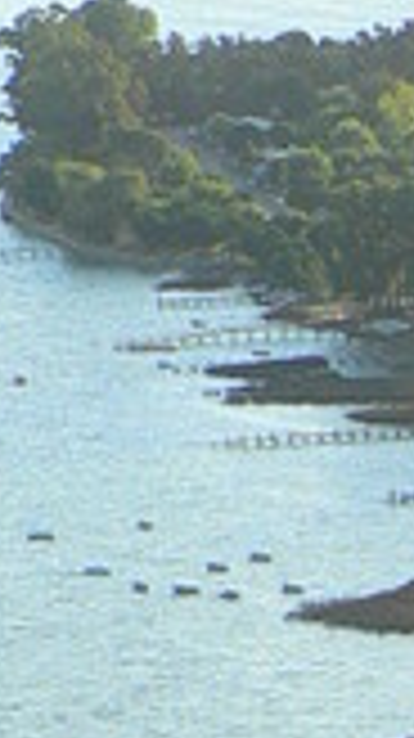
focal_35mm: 402
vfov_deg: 5.3
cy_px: 1184
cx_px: 1188
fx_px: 7862
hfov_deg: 3.0
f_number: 4
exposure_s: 1/320
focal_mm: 10.5
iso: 100
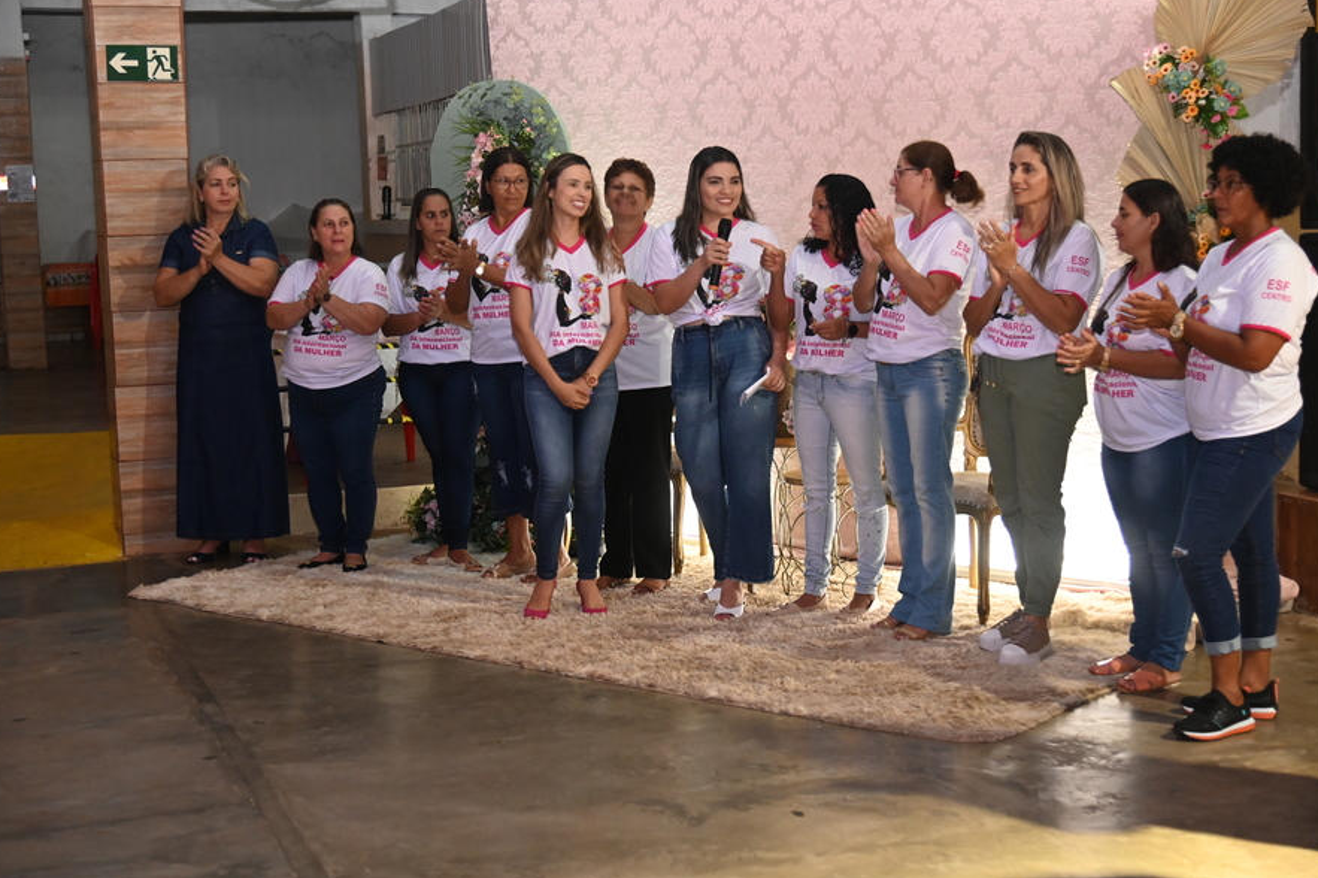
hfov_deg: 37.5
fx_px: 1940
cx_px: 661
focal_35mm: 53
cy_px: 438
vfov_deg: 25.5
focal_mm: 52
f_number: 4
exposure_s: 1/60
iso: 3200
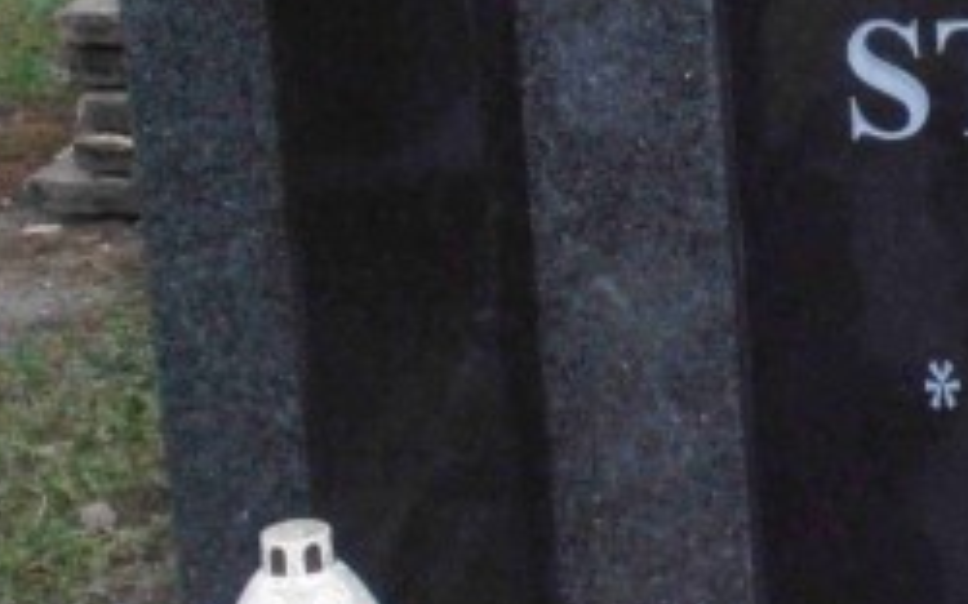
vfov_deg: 7.0
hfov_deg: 11.0
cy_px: 166
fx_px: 4931
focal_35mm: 187
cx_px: 1115
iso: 500
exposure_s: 1/50
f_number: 4.8
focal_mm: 12.29
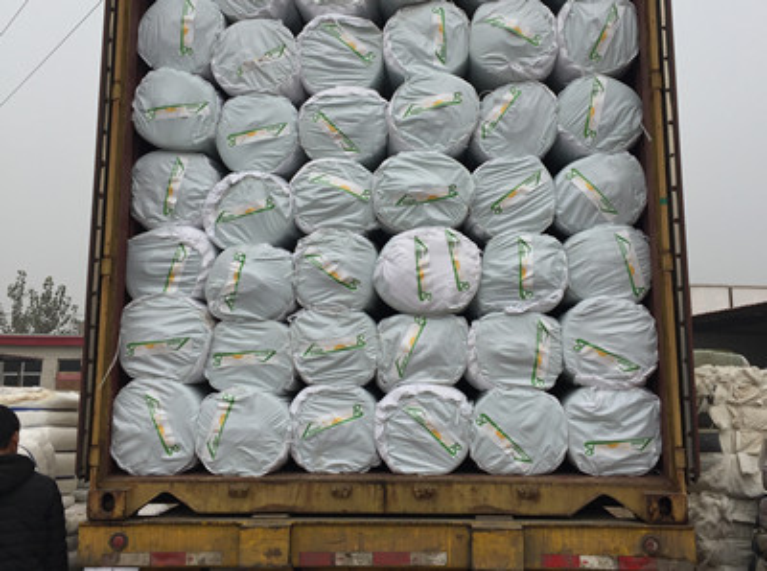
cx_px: 384
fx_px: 641
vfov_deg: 48.0
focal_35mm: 29
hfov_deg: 61.8
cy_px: 286
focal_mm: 4.15
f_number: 2.2
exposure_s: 1/1412
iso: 32
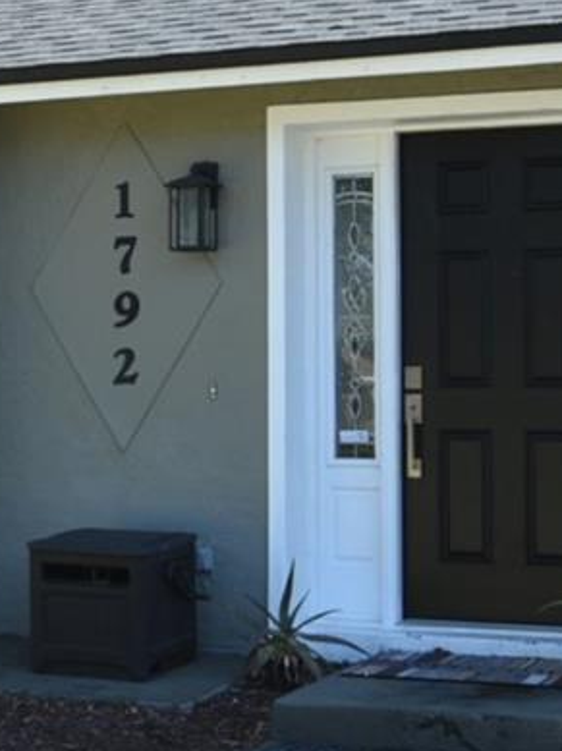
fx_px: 2060
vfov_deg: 20.6
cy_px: 243
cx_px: 64
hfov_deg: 15.4
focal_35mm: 95
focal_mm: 24
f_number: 8
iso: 320
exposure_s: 1/250
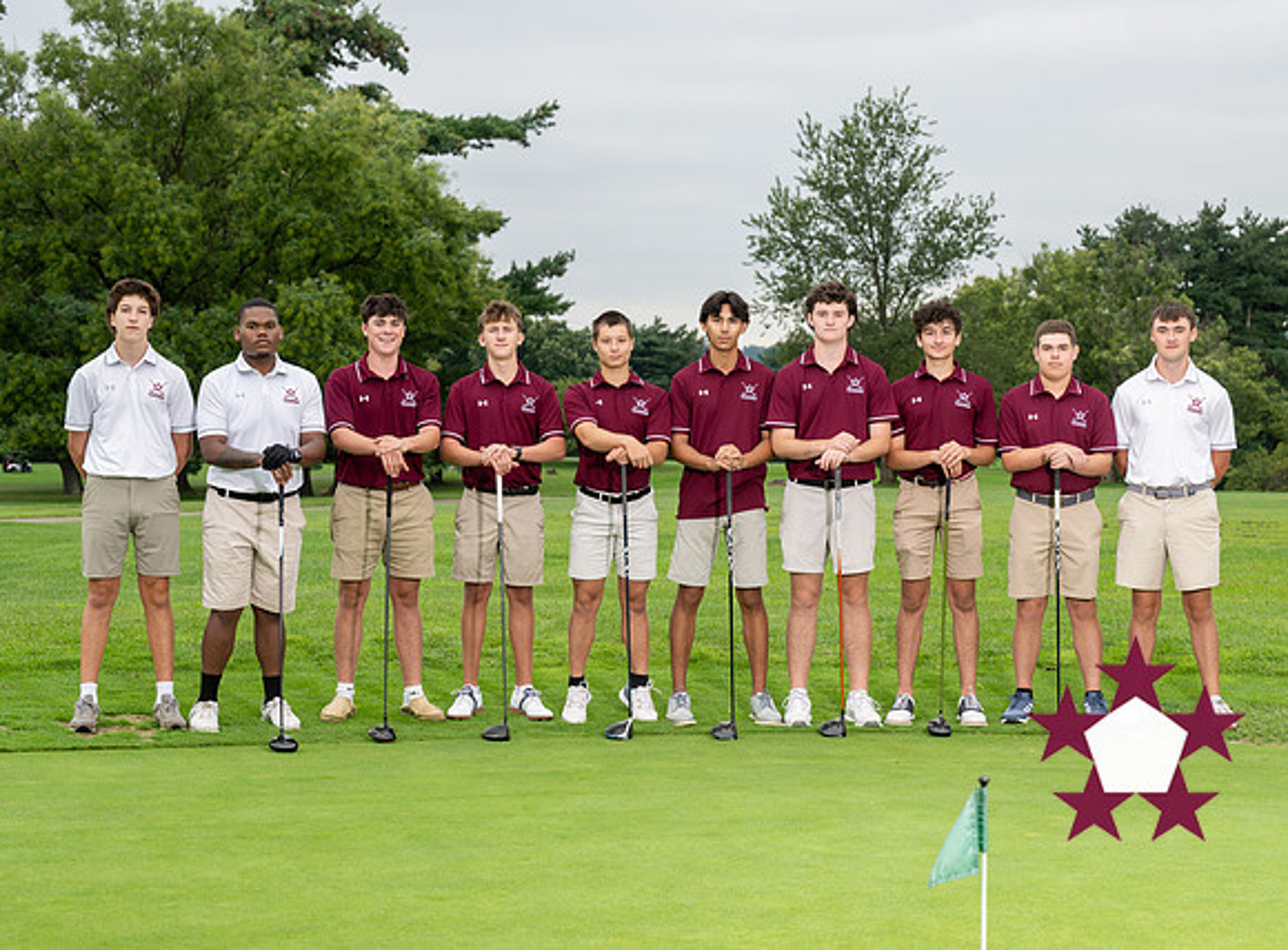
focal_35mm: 76
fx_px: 2803
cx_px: 634
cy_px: 470
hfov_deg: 25.9
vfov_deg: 19.2
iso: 125
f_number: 5.6
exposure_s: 1/100
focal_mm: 70
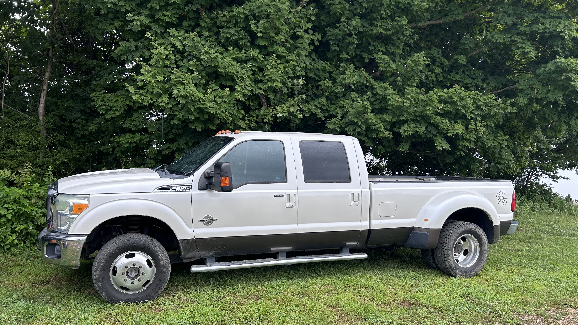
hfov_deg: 66.1
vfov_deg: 40.0
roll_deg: -2.2
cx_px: 290
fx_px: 444
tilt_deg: +0.6
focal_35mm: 29
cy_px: 191
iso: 50
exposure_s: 1/780
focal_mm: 5.7
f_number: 1.5
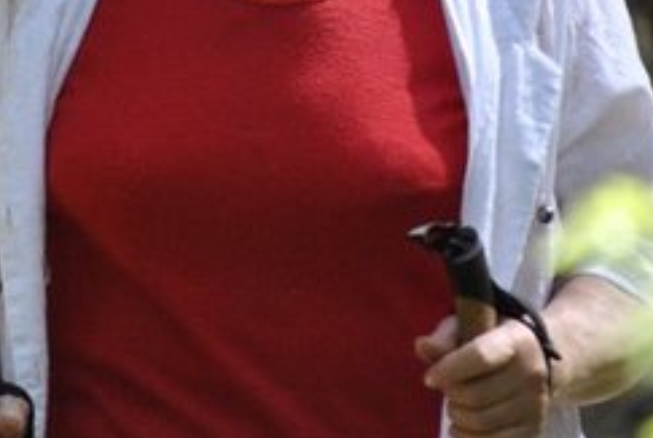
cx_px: 202
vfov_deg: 1.8
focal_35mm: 762
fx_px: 13847
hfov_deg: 2.7
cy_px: -110
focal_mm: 190
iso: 800
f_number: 5.6
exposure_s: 1/320
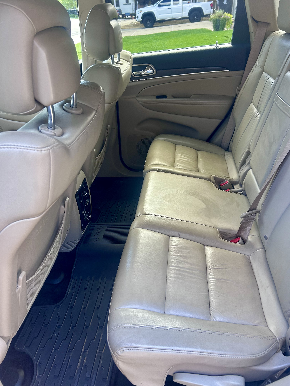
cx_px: 145
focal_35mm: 26
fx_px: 290
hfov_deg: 53.1
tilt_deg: -34.6
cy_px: 193
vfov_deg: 67.3
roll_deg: +0.9
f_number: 1.5
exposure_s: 1/121
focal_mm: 5.7
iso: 100
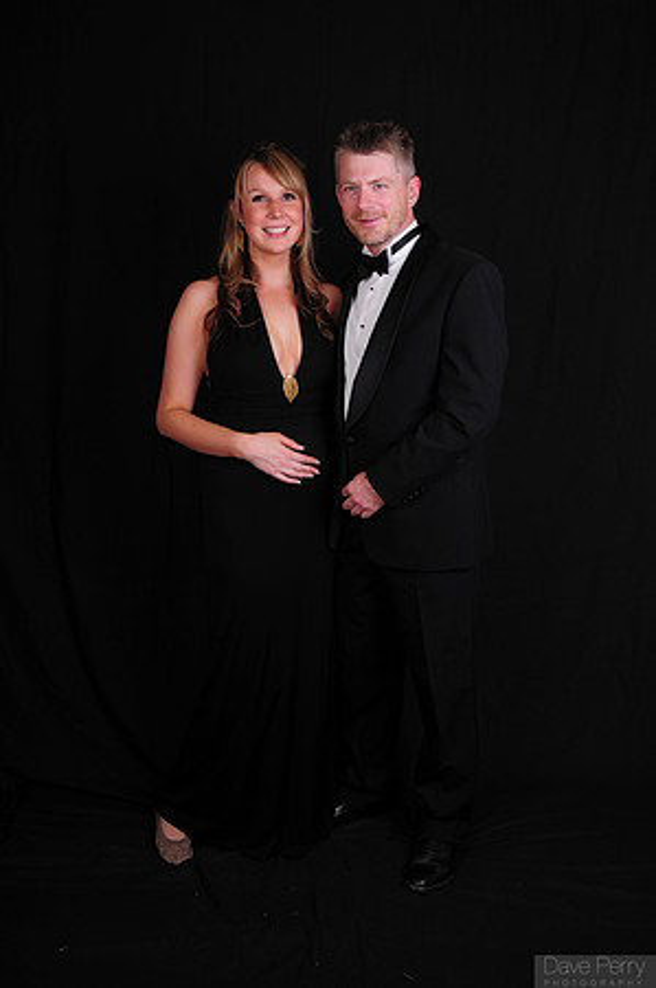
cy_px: 494
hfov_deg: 39.9
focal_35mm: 33
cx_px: 328
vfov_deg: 57.3
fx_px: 904
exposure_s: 1/125
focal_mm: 22
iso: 200
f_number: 8
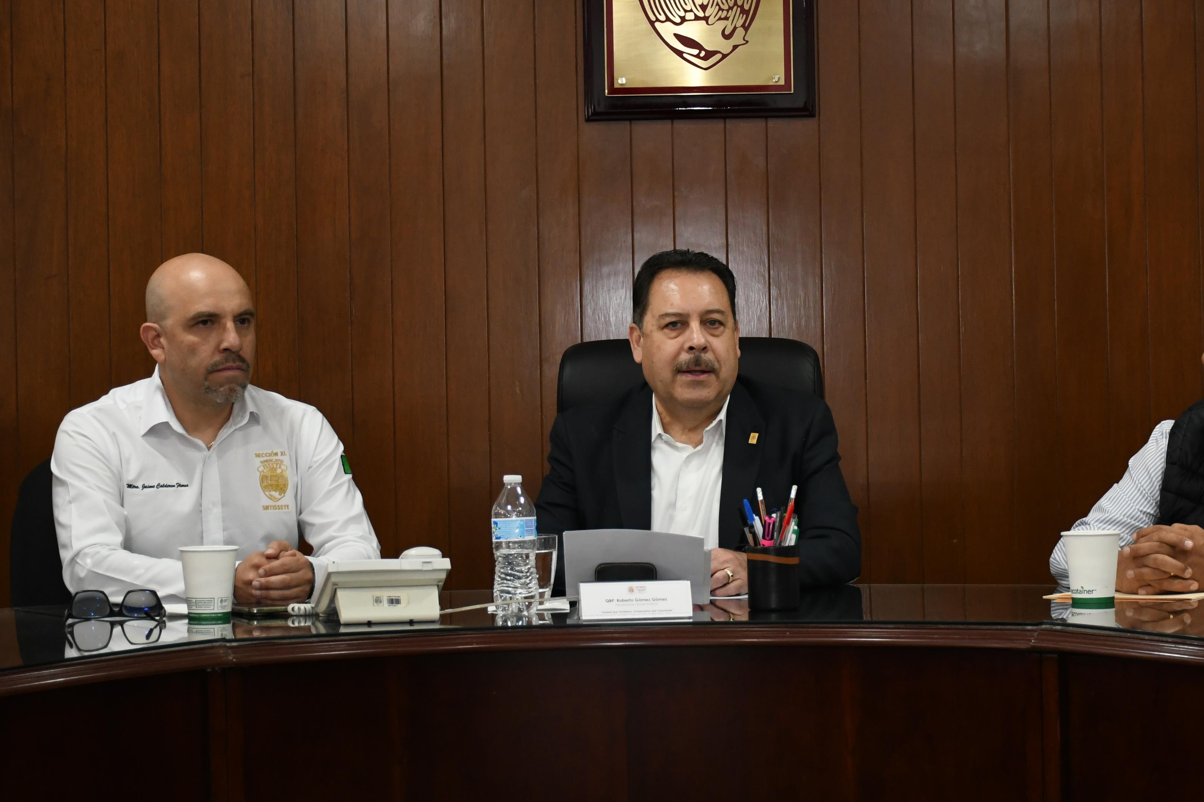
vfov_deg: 18.4
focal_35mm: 74
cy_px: 342
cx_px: 697
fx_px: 2474
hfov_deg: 27.3
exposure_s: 1/100
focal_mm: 38
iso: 1600
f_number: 4.2
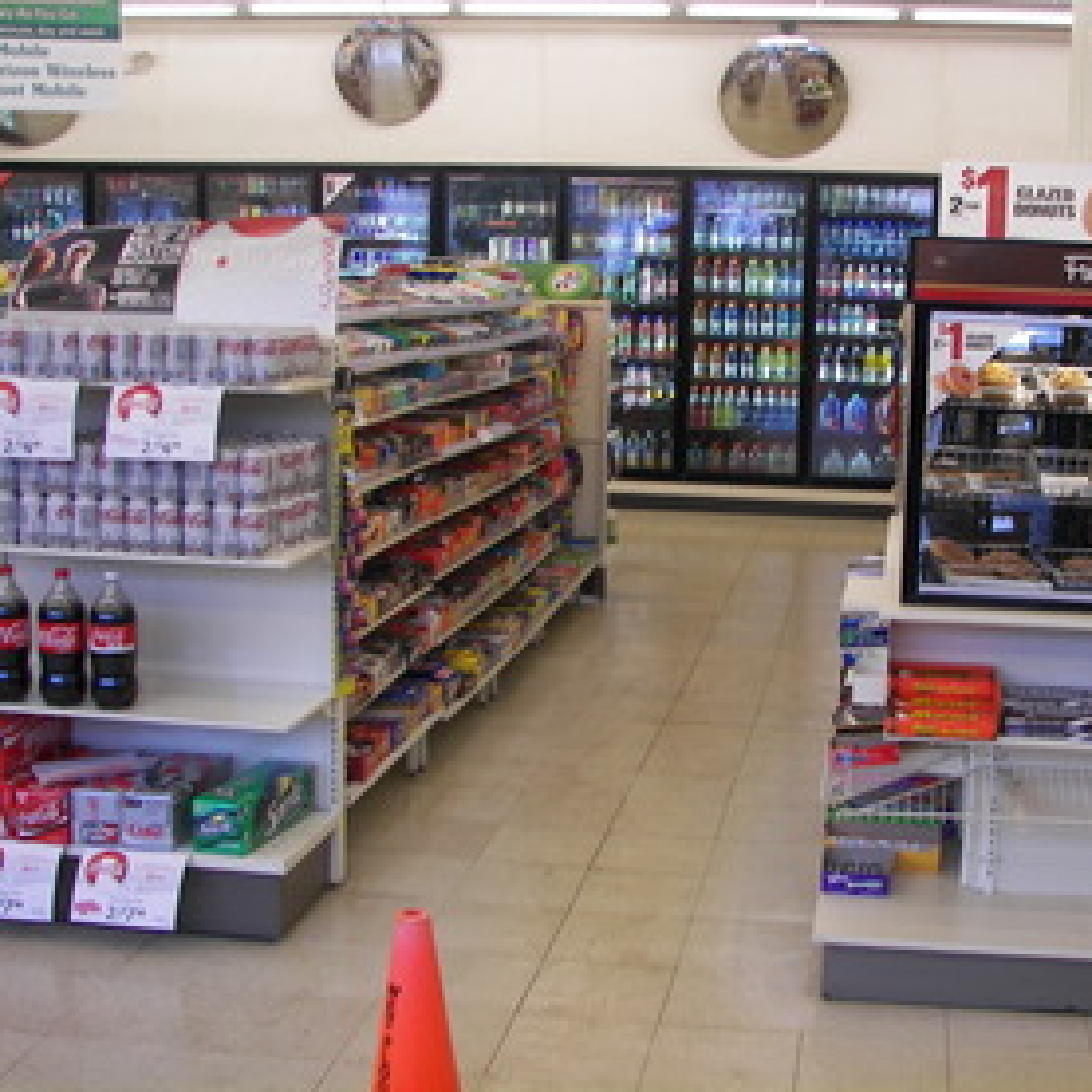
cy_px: 479
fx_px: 1713
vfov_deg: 35.3
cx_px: 712
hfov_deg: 35.1
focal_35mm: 48
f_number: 2.8
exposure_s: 1/30
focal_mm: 6
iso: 50
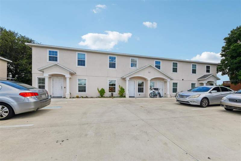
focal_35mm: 14
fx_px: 94
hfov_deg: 104.3
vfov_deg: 81.2
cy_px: 80
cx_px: 120
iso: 400
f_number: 8
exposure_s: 1/1000
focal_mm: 14
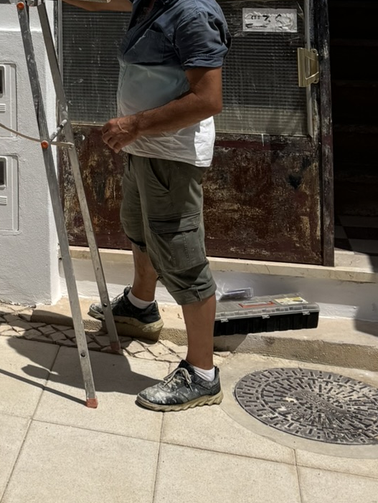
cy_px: -112
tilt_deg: +6.5
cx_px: -48
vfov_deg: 24.9
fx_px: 1019
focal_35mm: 70
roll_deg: +0.2
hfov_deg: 20.0
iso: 80
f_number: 1.78
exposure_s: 1/12346
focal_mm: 6.76
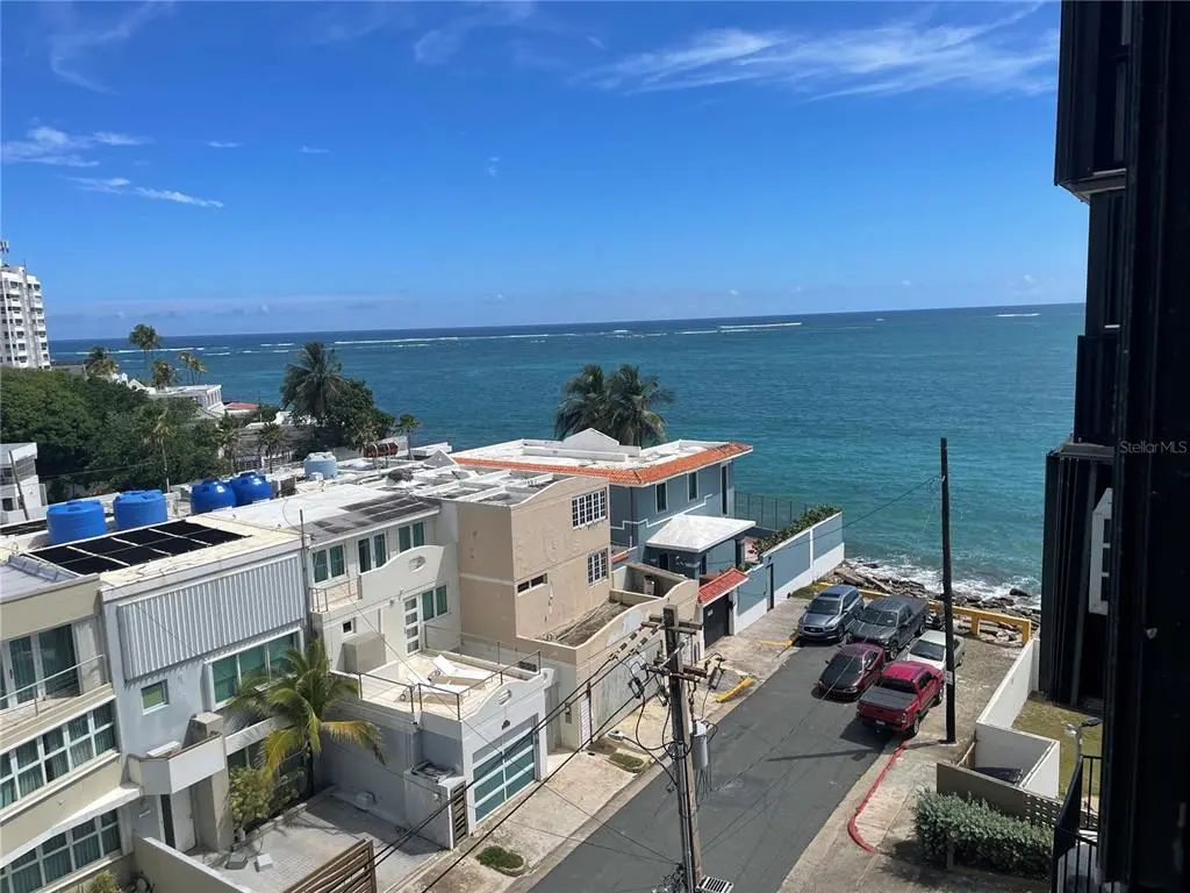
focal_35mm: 26
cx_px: 595
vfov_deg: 53.1
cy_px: 446
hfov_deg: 67.3
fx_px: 894
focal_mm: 4.2
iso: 32
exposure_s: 1/5291
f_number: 1.6
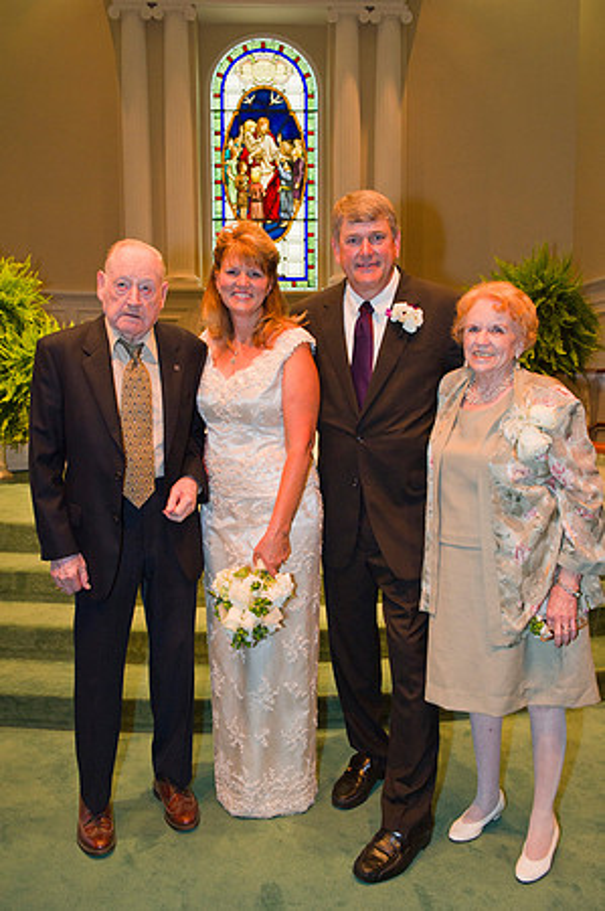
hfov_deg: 42.2
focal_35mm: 31
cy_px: 456
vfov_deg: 60.3
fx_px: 783
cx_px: 302
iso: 1600
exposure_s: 1/60
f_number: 4.5
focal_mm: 31
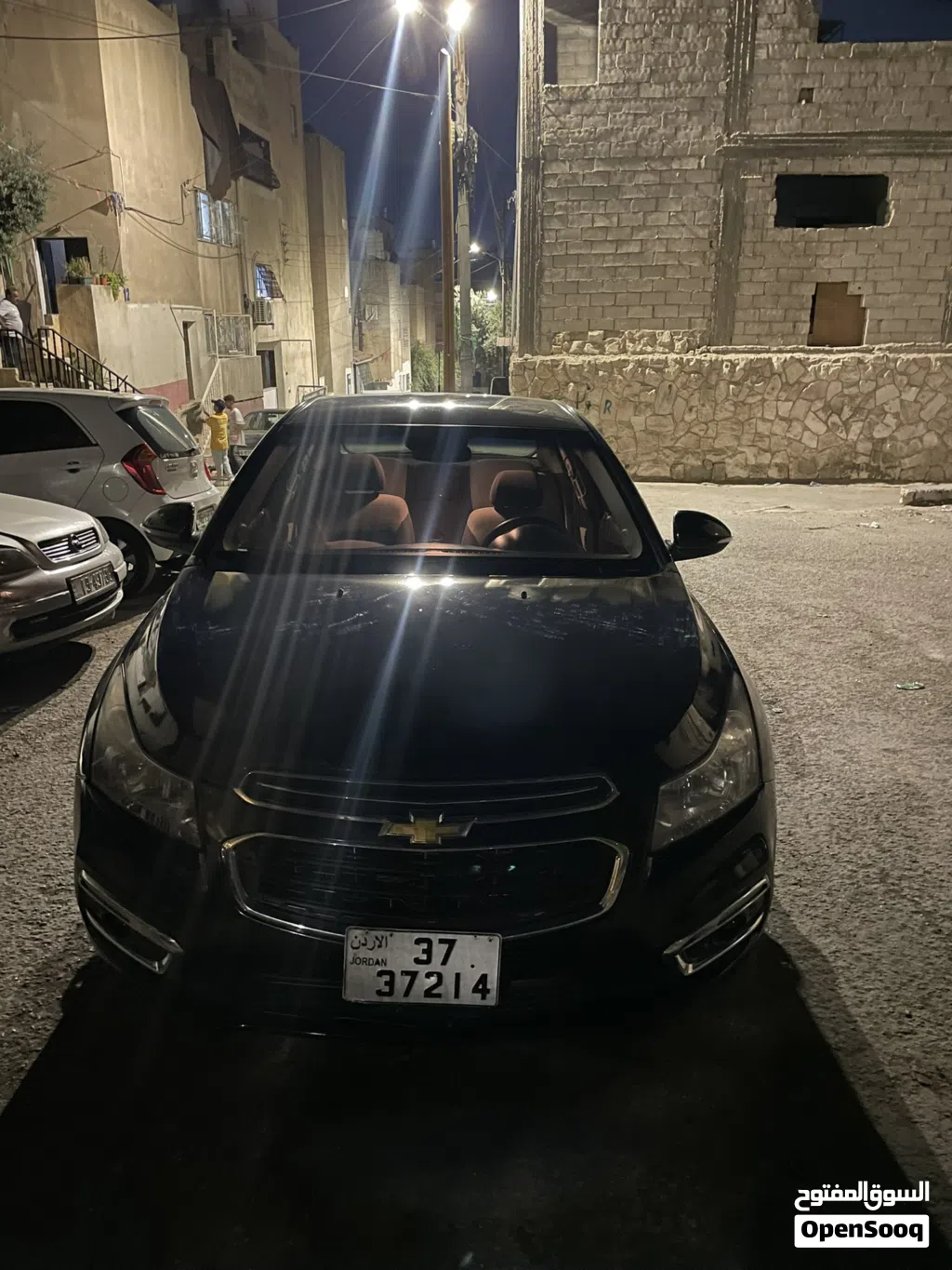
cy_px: 635
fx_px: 953
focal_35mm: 26
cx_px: 476
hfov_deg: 53.1
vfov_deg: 67.3
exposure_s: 1/8
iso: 640
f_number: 1.6
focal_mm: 4.2
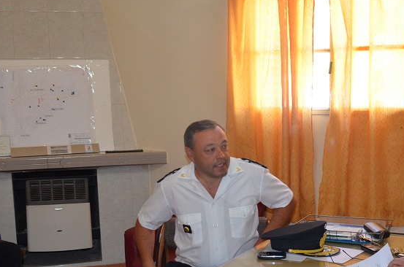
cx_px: 224
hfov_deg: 39.6
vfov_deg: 26.6
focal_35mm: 50
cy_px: 190
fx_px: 560
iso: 900
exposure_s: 1/60
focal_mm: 18
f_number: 3.5
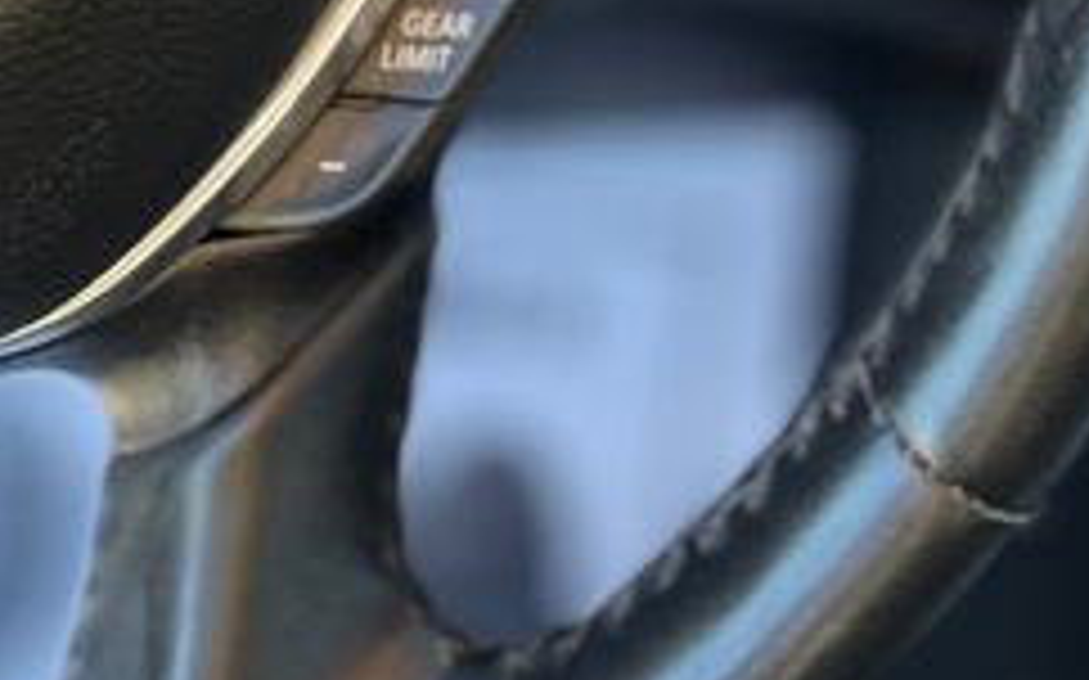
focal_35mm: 73
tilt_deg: -35.8
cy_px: -378
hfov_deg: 27.1
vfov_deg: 16.1
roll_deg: -2.5
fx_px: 2166
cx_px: 1004
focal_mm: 4.2
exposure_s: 1/98
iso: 125
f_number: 1.6
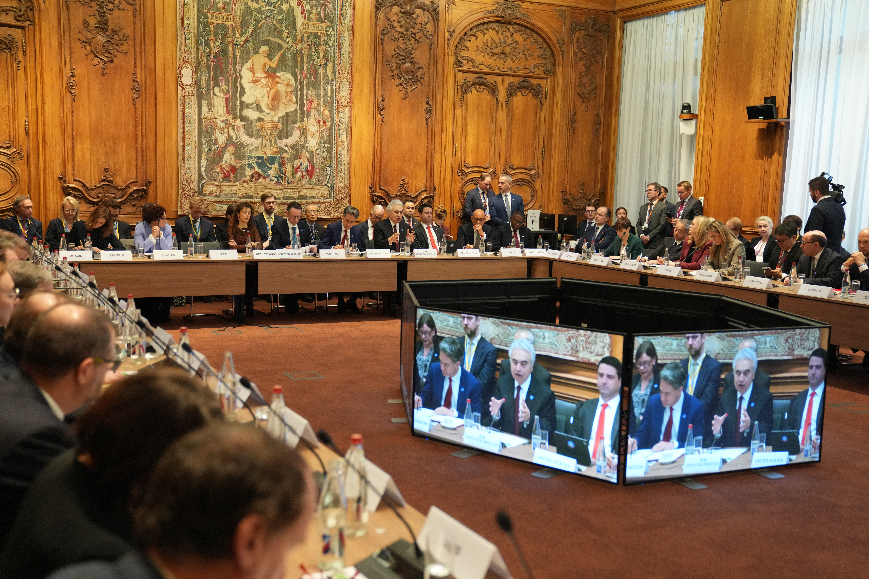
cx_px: 434
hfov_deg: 48.5
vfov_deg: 33.4
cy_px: 290
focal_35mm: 40
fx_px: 965
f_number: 2.8
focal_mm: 40
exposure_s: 1/320
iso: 6400
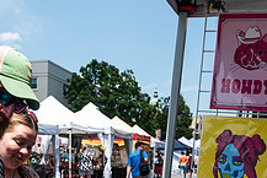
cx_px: 113
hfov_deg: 31.3
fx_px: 475
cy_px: 187
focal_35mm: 64
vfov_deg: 20.4
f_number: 4
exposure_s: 1/400
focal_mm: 24
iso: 50
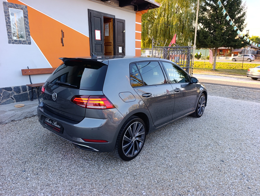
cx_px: 130
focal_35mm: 23
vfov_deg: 59.0
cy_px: 98
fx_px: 173
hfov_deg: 73.8
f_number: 1.6
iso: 125
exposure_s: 1/100
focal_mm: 6.14
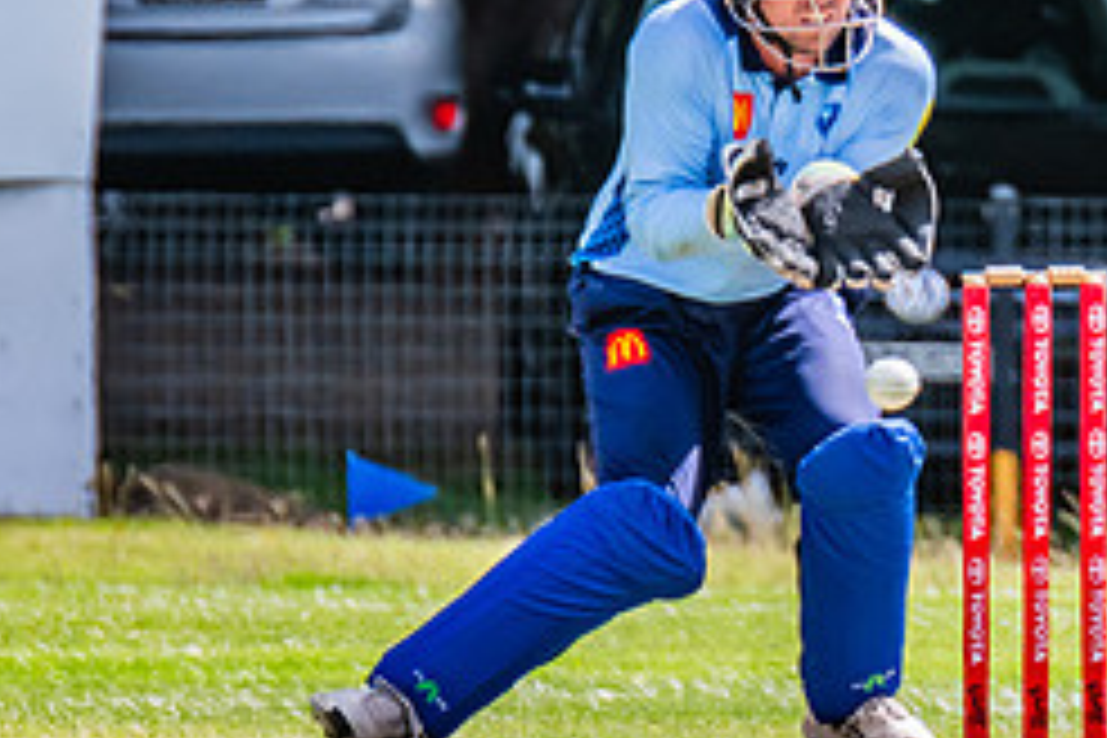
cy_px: 171
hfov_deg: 1.0
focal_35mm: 1978
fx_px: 60819
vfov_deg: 0.7
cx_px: 1492
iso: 800
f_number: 11
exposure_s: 1/800
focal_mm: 600
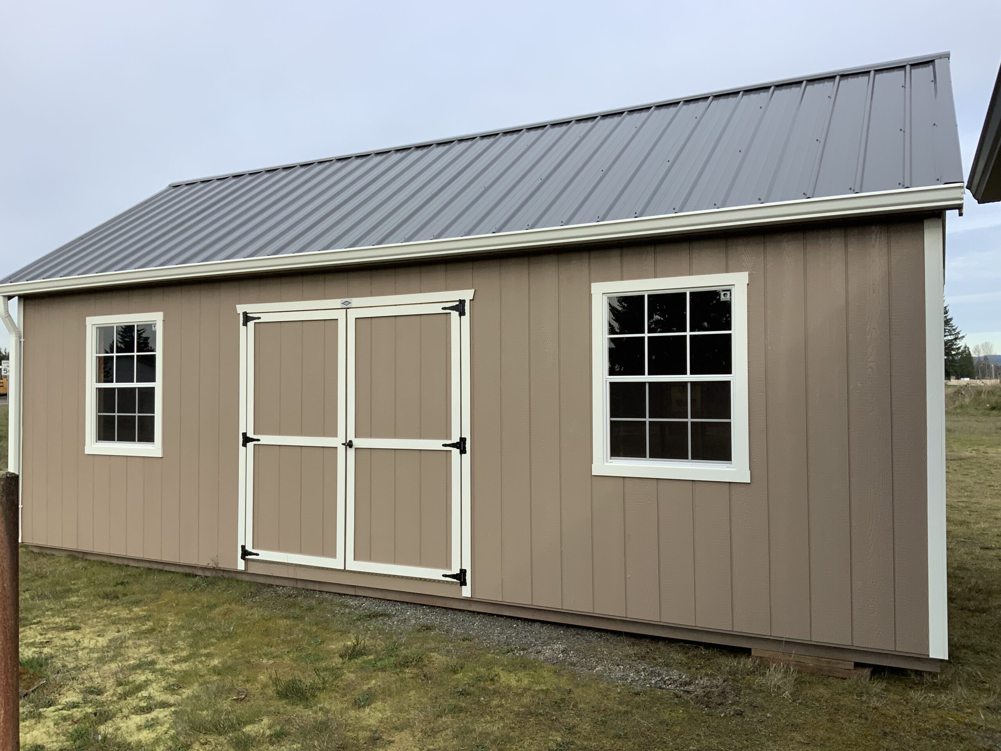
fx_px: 839
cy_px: 376
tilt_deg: +1.4
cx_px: 500
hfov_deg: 61.7
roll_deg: +0.2
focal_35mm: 29
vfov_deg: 48.2
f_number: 1.8
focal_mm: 3
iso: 16
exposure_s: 1/739
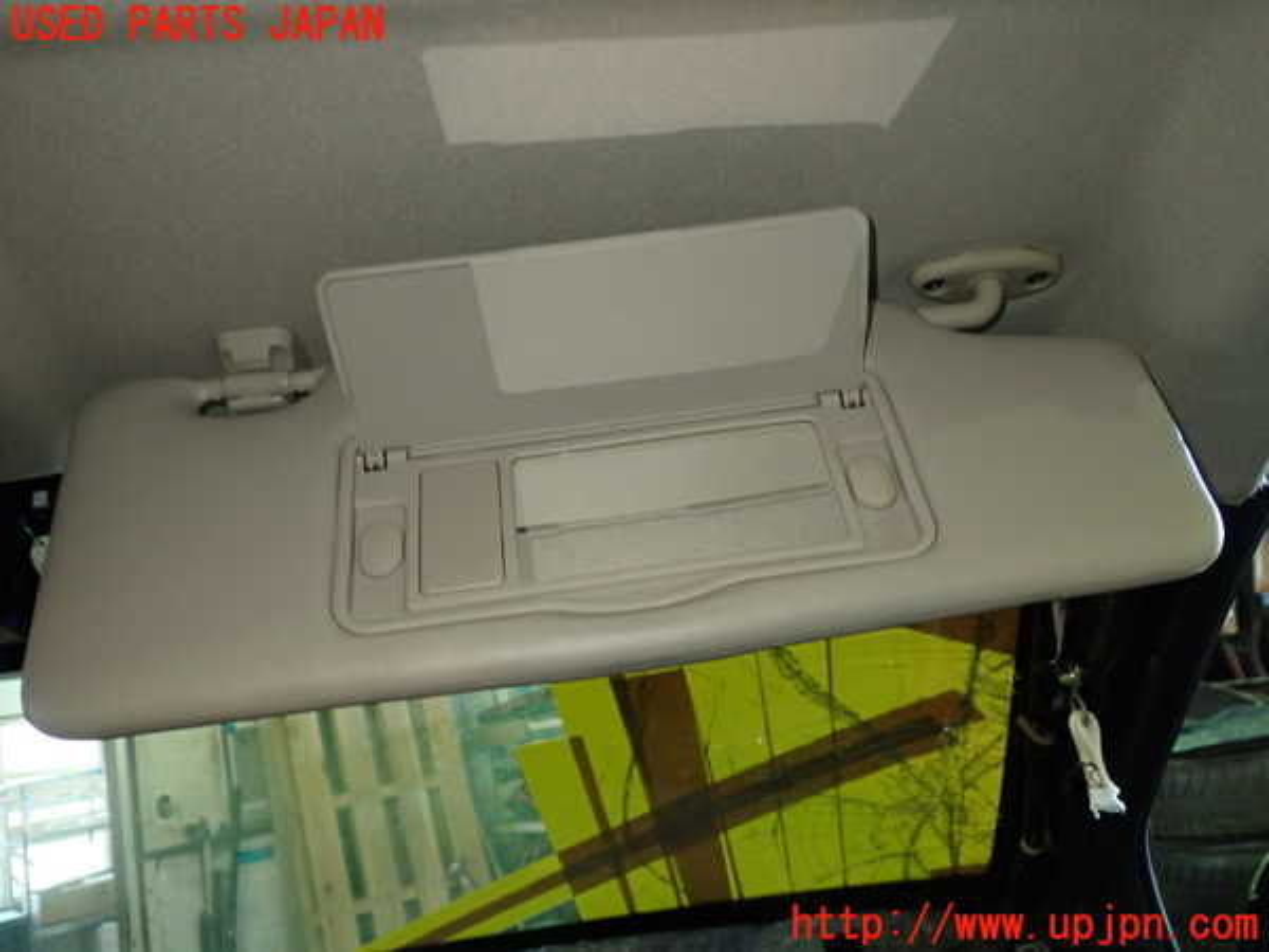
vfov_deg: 46.8
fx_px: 1100
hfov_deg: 60.0
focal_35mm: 30
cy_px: 476
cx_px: 634
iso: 400
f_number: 2.3
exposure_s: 1/30
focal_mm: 5.4
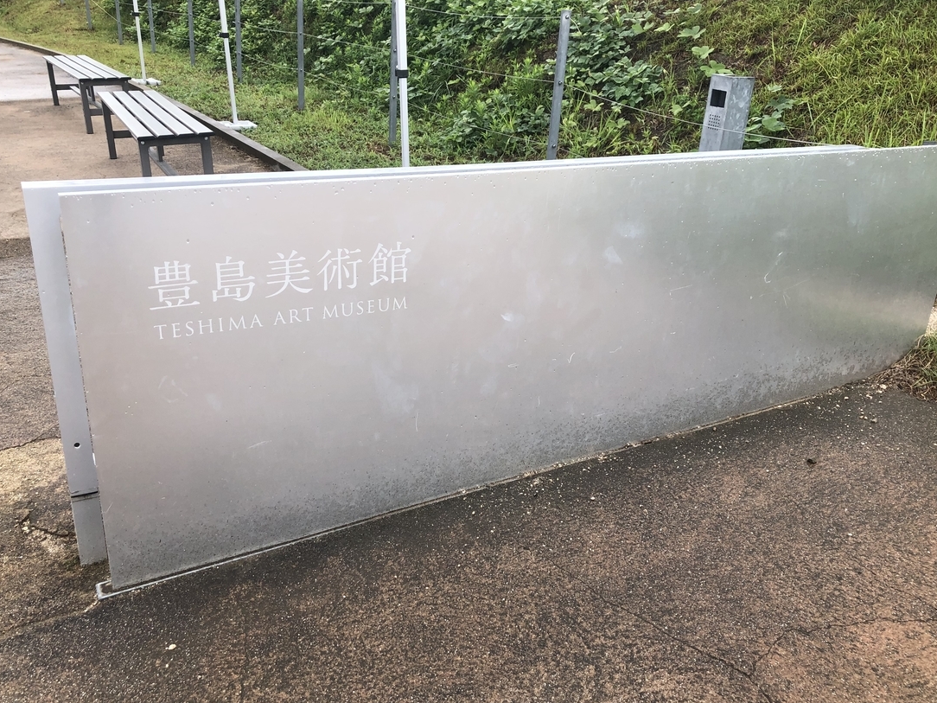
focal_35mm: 31
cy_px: 362
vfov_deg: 45.4
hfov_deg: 58.4
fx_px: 839
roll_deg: -3.1
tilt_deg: -21.8
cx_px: 471
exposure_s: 1/762
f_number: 1.8
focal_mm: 3.99
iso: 20
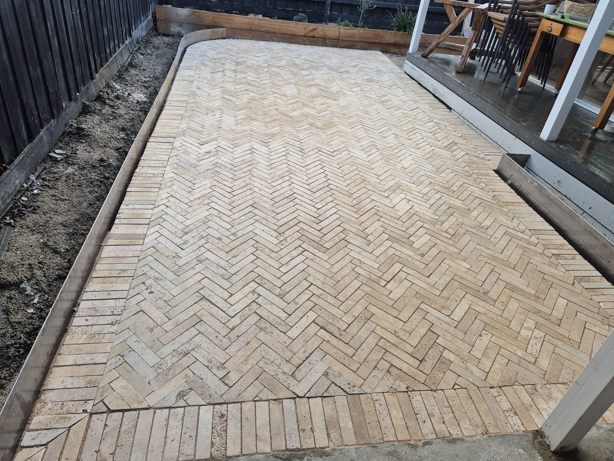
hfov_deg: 73.9
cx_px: 307
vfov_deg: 58.9
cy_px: 230
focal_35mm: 23
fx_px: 408
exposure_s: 1/180
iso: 100
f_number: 1.8
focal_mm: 5.4
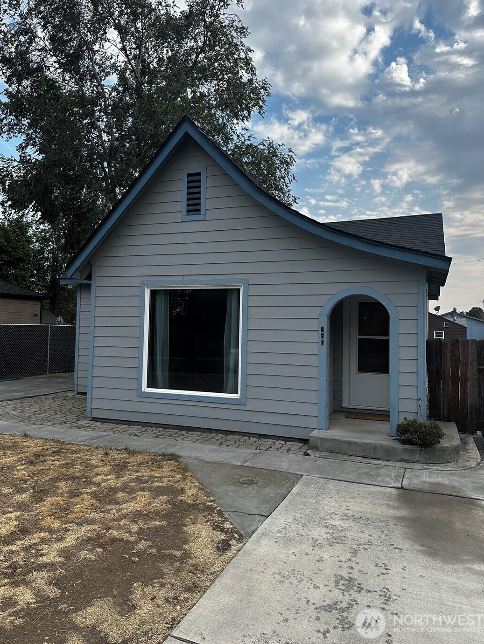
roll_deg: -0.9
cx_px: 246
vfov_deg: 69.4
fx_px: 466
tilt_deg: +3.6
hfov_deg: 54.9
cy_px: 309
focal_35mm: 25
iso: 80
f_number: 1.78
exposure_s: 1/2203
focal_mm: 6.86
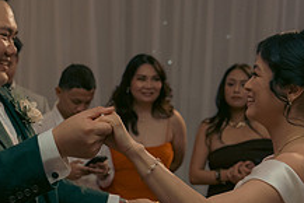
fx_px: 972
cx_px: 62
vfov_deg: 11.9
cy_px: 176
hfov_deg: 17.6
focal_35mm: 115
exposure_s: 1/160
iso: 2500
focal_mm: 43
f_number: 3.5
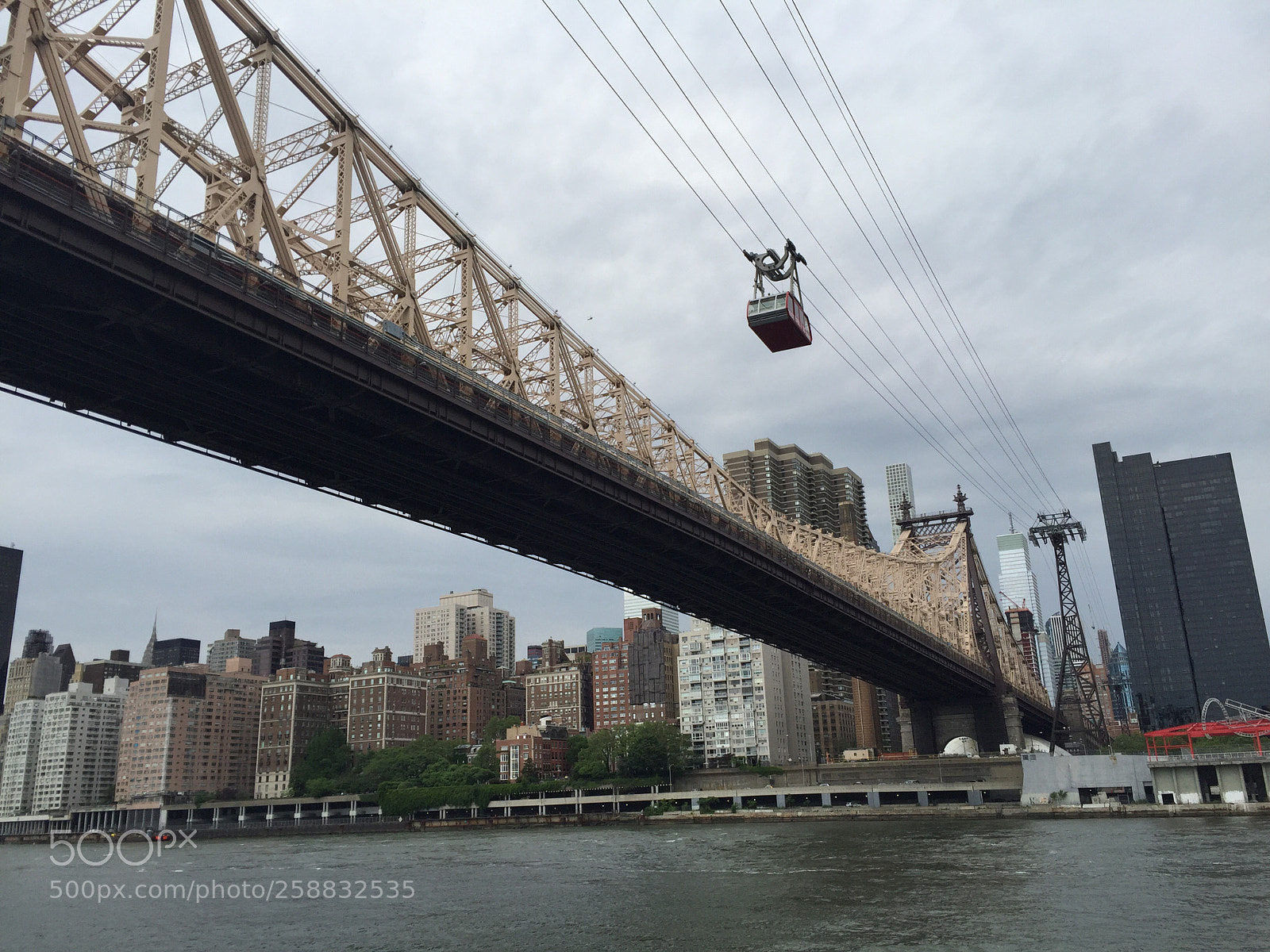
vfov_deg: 48.2
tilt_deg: +15.3
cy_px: 476
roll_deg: +1.0
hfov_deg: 61.7
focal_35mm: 29
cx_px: 635
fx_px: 1064
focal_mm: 4.15
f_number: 2.2
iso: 32
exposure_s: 1/1522
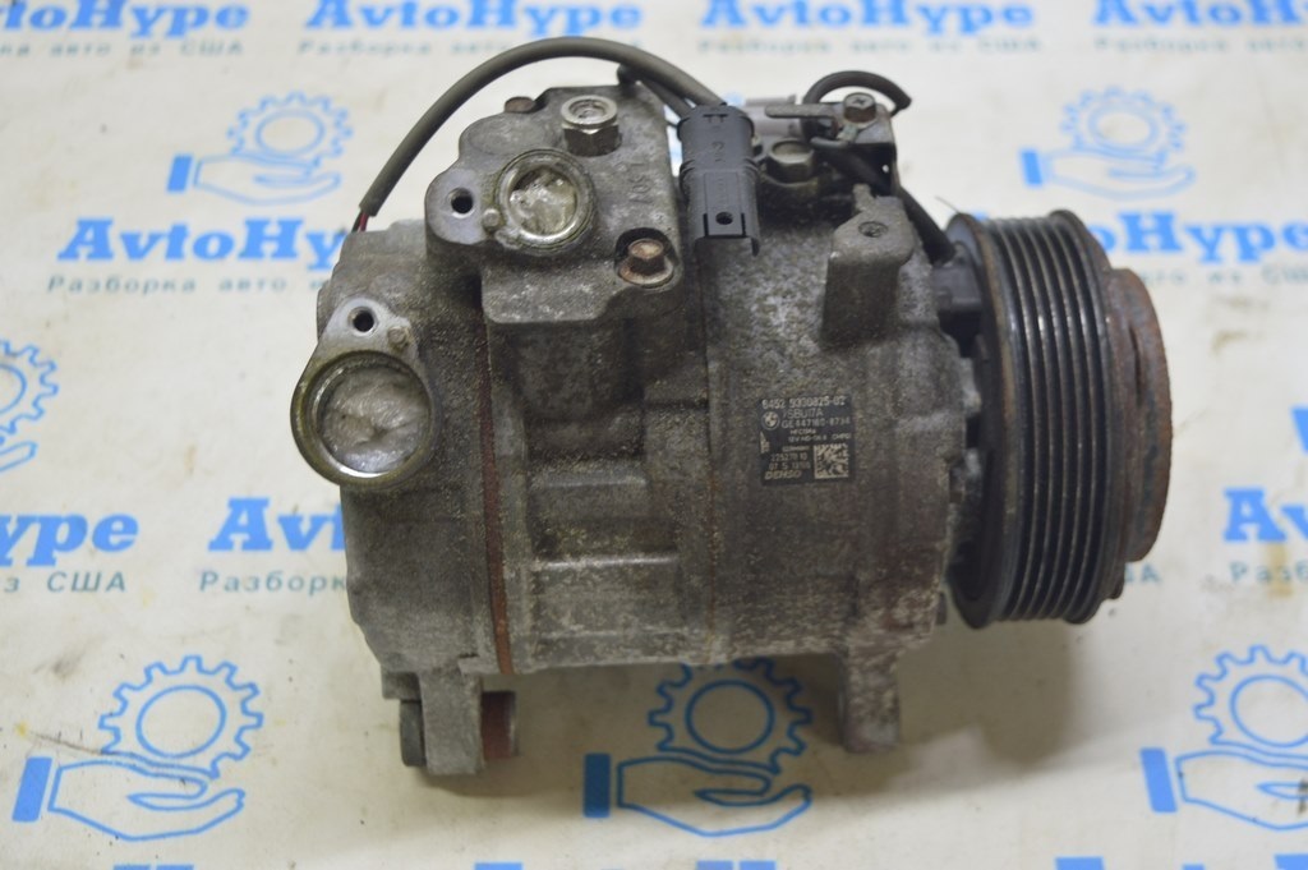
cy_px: 435
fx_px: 1960
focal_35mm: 54
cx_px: 654
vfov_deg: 25.0
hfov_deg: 36.9
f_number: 5.6
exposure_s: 1/20
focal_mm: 36
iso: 400
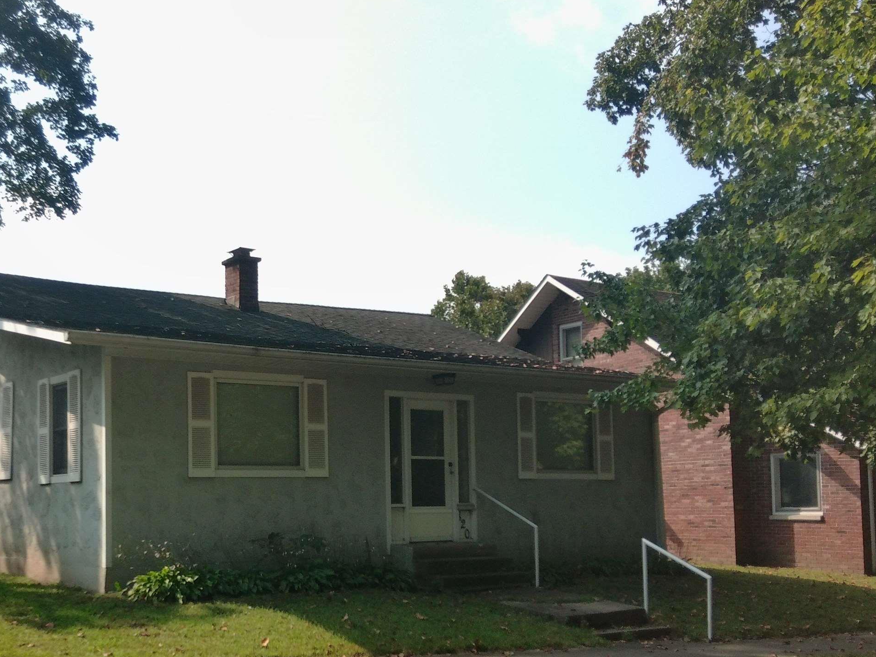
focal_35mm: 42
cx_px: 271
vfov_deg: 34.0
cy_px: 444
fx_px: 1063
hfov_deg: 44.0
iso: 100
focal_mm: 3
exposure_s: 1/648
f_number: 2
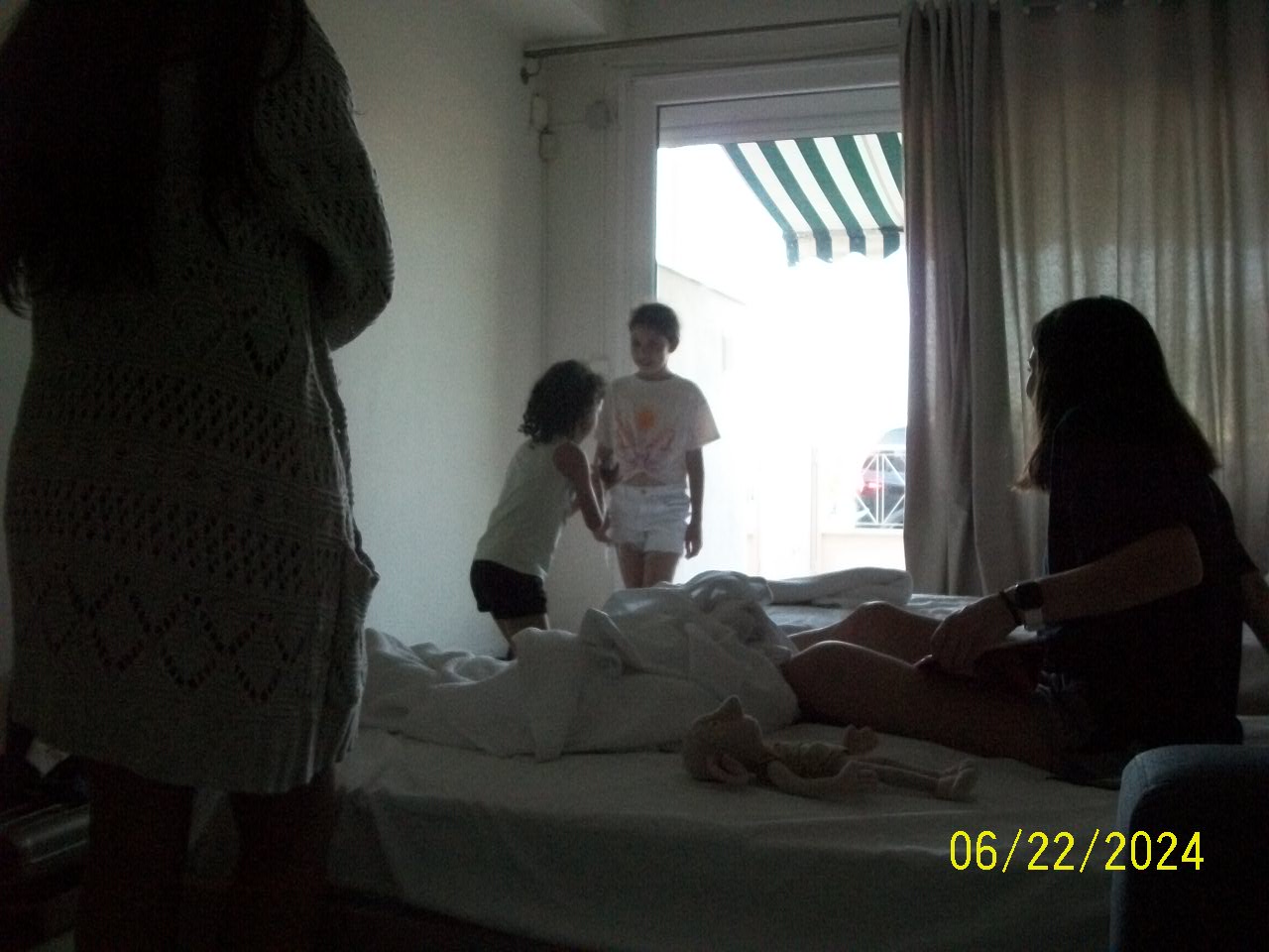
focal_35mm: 32
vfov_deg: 44.2
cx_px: 634
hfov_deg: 56.8
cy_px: 476
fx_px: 1173
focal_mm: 5.7
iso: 400
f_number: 2.9
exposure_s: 1/100
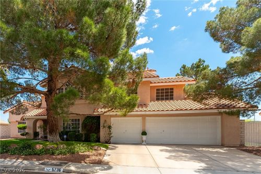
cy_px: 87
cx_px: 130
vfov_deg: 77.3
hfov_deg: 100.4
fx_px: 109
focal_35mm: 15
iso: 400
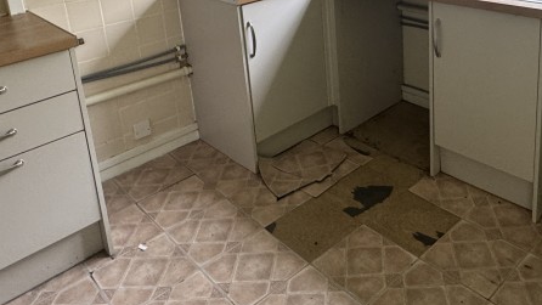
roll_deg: +3.6
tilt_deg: -11.7
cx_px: 360
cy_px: -1
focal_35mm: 35
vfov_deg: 31.2
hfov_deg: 55.5
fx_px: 503
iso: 200
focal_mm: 2.22
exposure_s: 1/99
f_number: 2.2
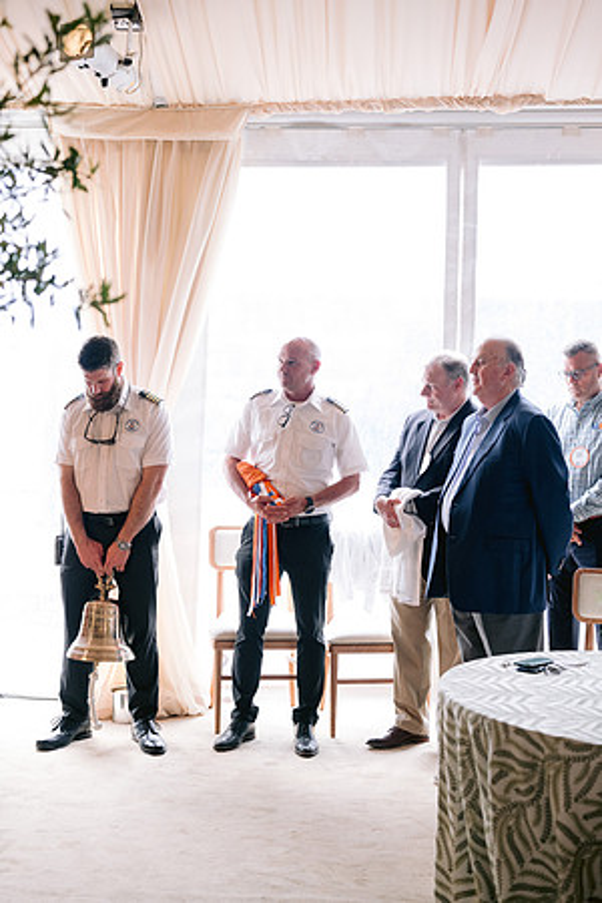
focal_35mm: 50
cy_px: 452
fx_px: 1254
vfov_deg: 39.6
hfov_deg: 27.0
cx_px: 301
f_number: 2.8
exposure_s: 1/200
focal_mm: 50
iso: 800
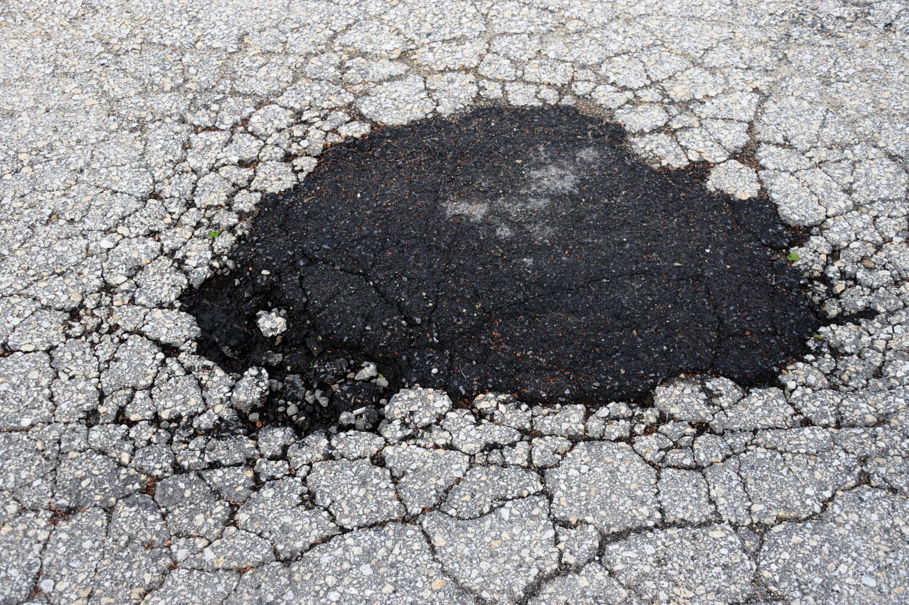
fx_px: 908
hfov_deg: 53.2
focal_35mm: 36
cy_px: 302
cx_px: 454
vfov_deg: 36.8
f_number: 7.1
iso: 320
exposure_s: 1/200
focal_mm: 36
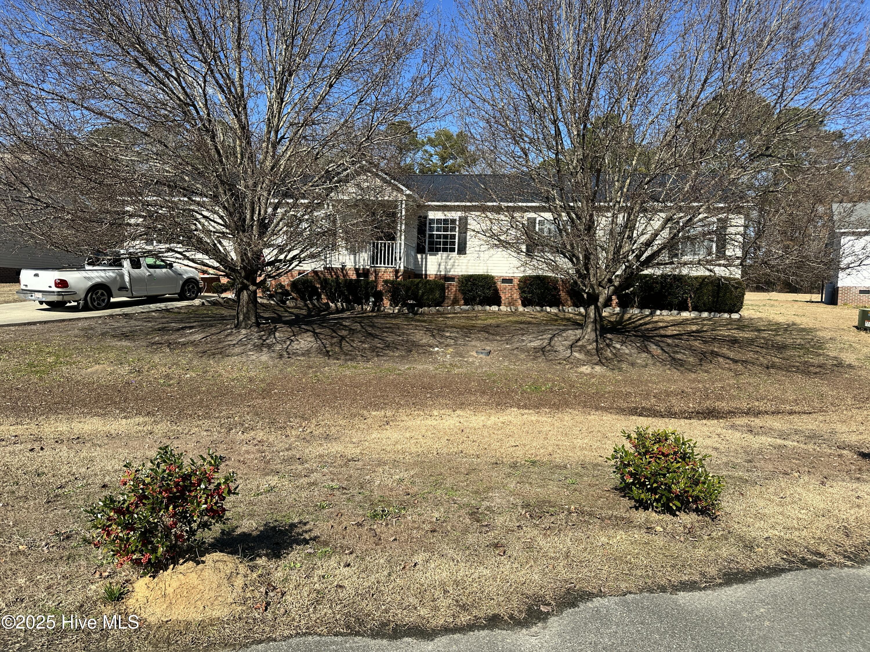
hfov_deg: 71.6
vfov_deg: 56.8
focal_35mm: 24
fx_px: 603
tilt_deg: -1.8
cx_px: 435
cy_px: 326
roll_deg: -2.0
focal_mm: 6.86
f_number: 1.78
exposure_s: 1/3155
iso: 80
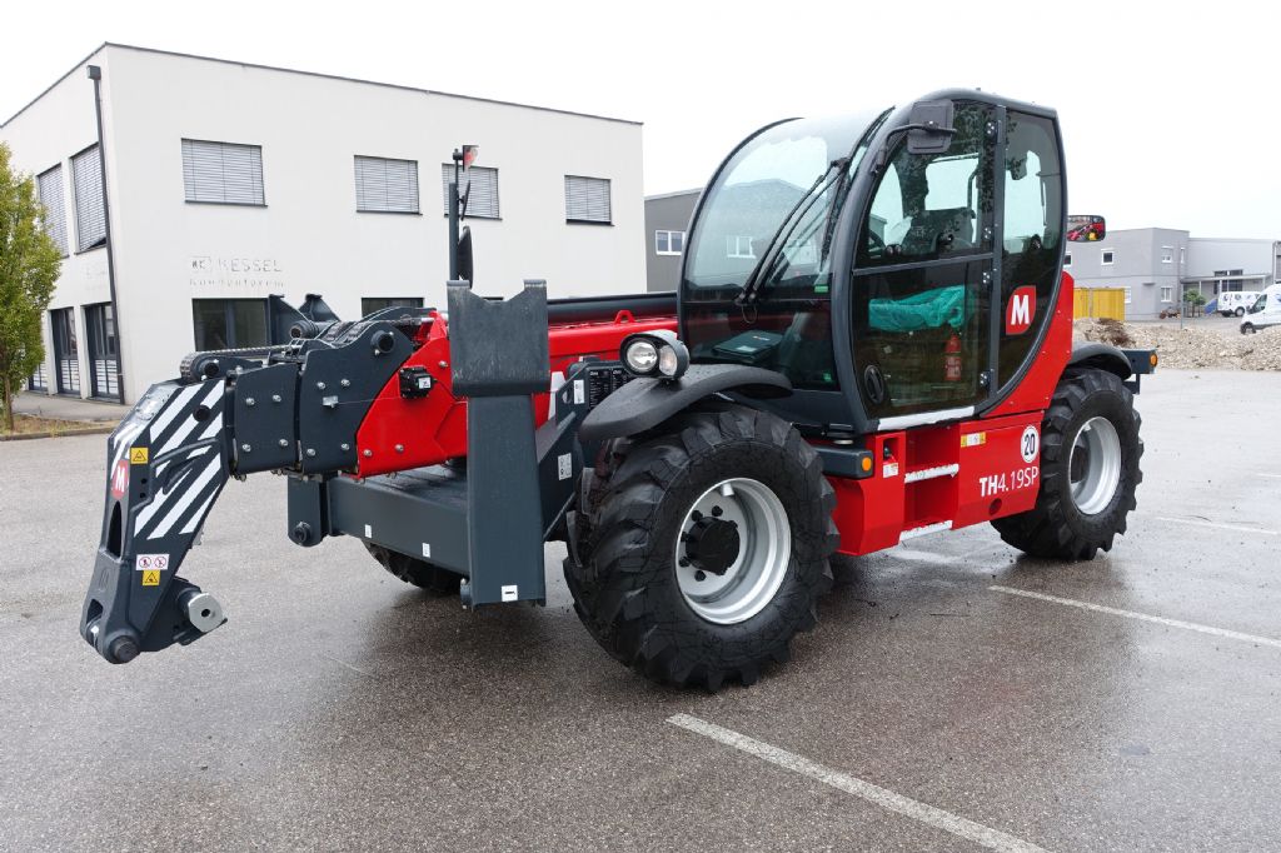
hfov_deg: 65.5
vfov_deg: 46.4
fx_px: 996
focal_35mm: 28
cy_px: 426
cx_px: 640
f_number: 5.6
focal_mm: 10.15
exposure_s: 1/160
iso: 125
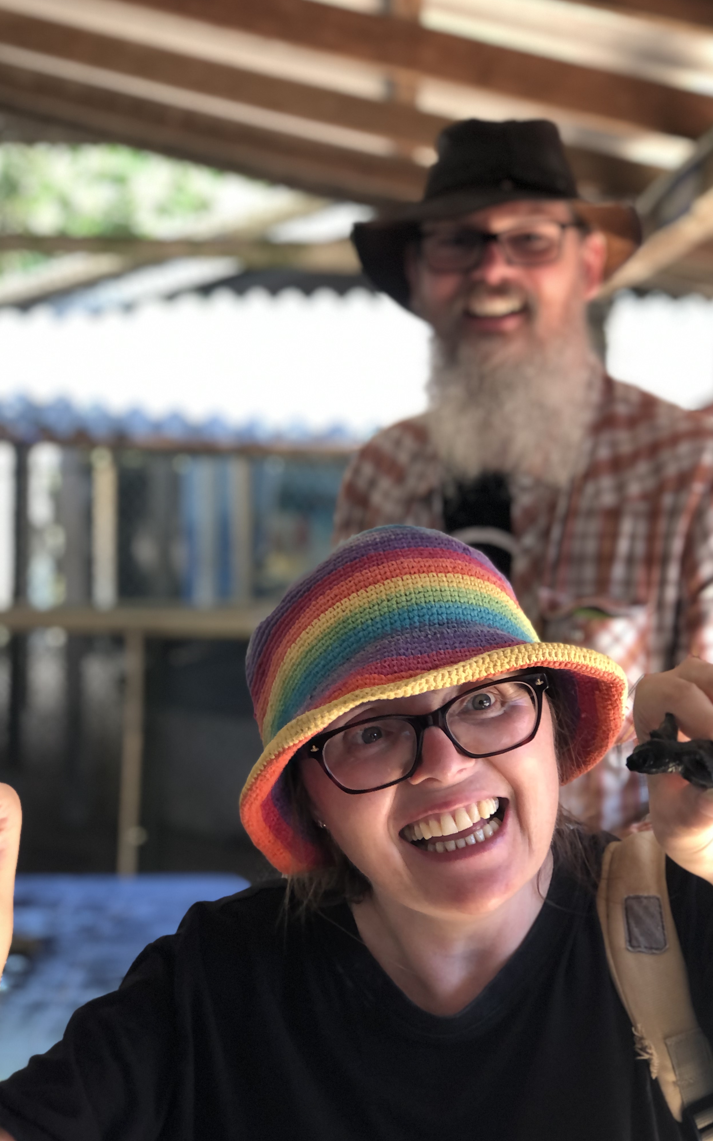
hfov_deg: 21.3
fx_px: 1897
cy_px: 567
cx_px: 405
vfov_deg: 33.5
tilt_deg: -4.5
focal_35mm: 61
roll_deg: -0.3
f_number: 2.8
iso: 32
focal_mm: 6.6
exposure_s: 1/30
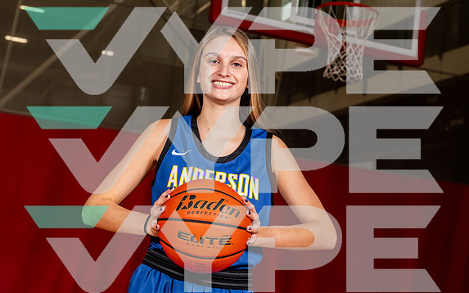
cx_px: 235
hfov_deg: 32.5
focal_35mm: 63
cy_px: 150
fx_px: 805
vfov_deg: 20.6
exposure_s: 1/125
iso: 100
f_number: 6.3
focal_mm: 61
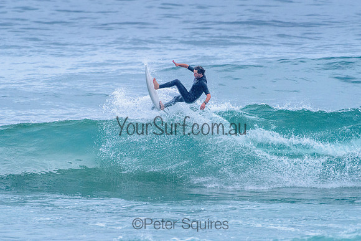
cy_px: 93
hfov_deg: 3.4
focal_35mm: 613
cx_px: 178
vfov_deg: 2.2
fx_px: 6147
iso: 3600
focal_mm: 500
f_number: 5.6
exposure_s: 1/2000
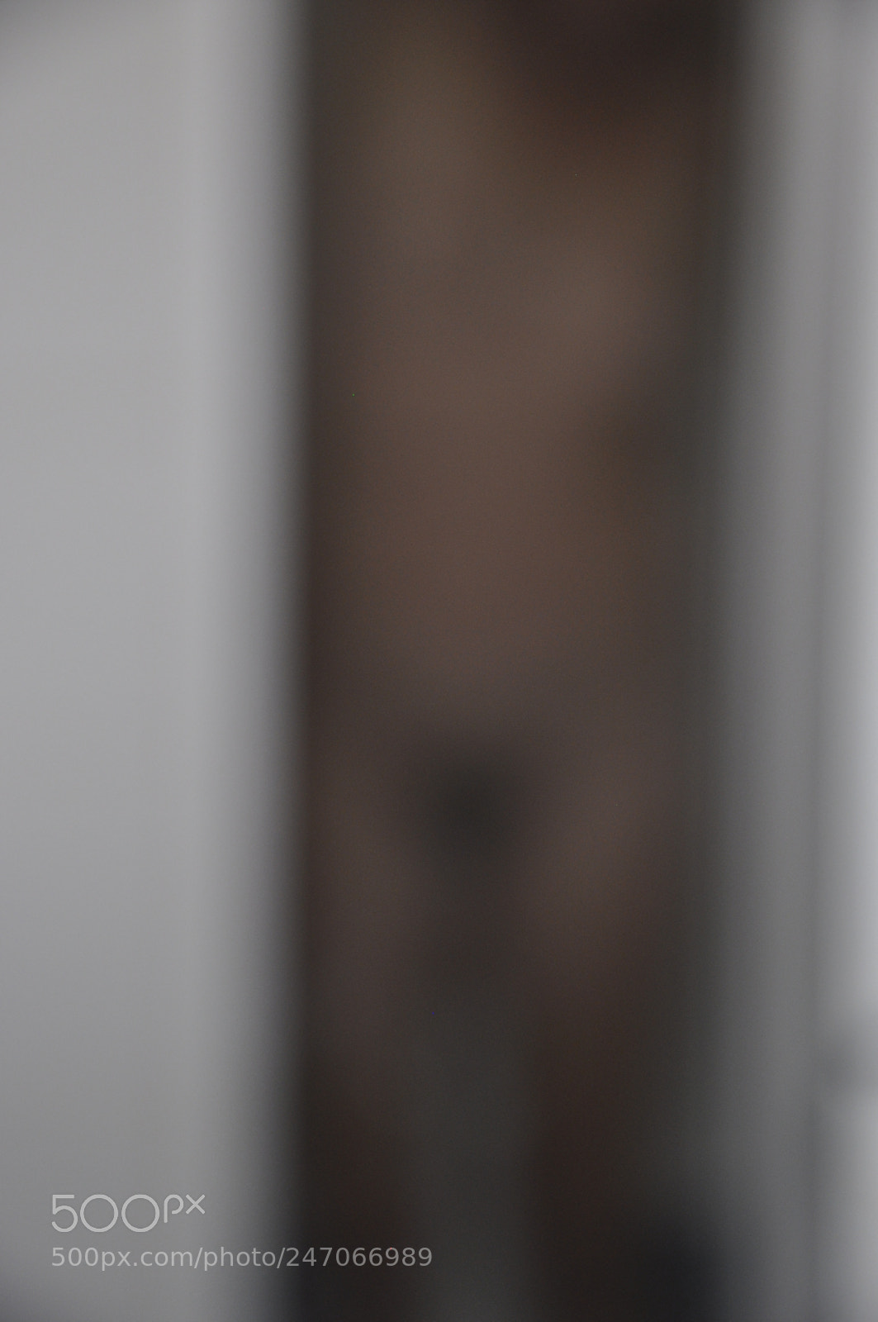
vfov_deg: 13.1
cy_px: 661
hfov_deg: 8.7
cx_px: 439
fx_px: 5775
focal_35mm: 158
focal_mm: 105
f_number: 5.6
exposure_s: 1/5
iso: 500
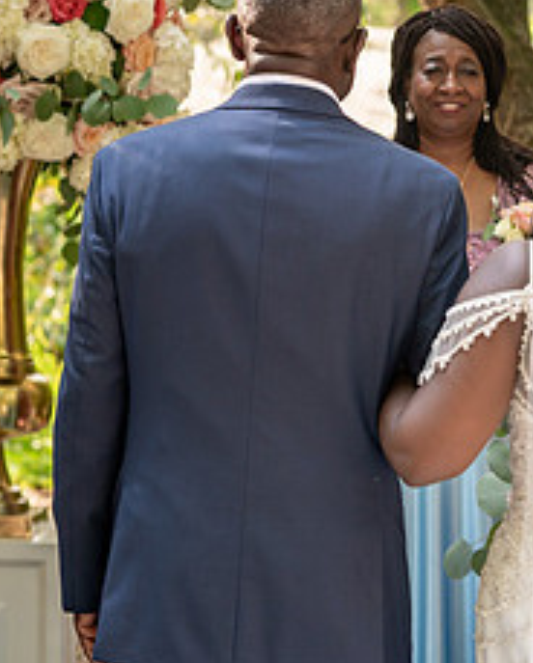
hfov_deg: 8.8
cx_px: 766
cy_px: 144
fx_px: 3383
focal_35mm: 172
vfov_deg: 11.2
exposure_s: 1/160
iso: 200
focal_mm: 70
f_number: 4
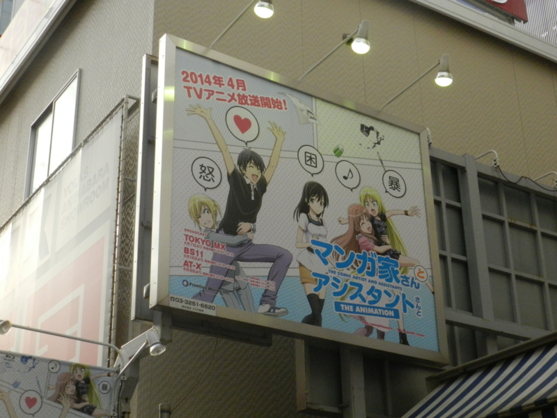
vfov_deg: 24.4
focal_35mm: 60
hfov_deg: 32.2
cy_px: 209
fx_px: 965
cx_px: 278
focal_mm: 10.7
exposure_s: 1/1000
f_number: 5.6
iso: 800
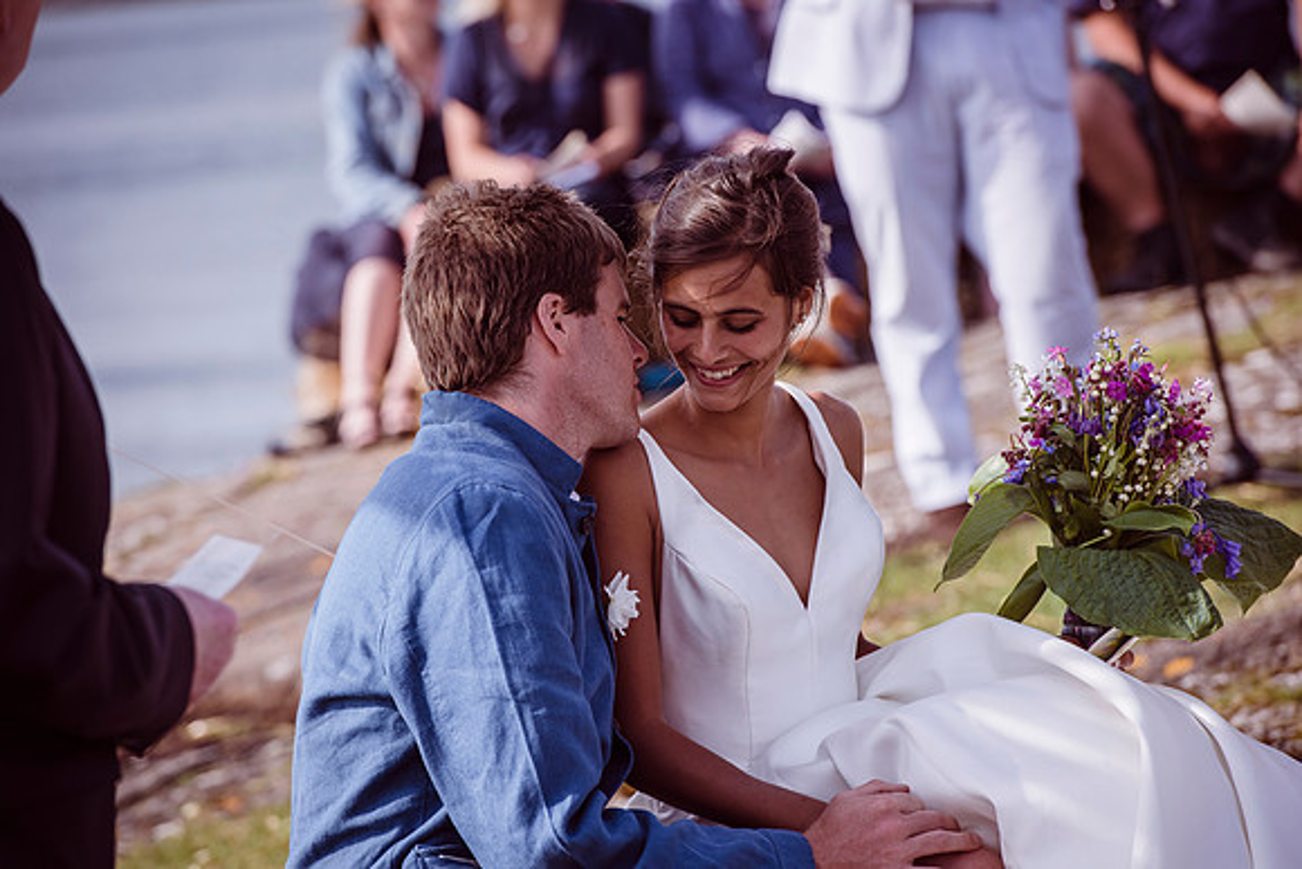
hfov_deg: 10.3
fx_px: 7235
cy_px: 434
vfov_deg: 6.9
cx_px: 651
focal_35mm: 200
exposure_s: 1/1250
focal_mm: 200
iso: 320
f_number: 5.6
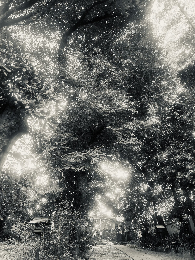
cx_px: 98
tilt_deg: +32.3
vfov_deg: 67.3
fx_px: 195
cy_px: 130
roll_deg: +1.7
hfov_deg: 53.1
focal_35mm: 26
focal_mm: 5.1
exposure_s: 1/121
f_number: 1.6
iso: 125
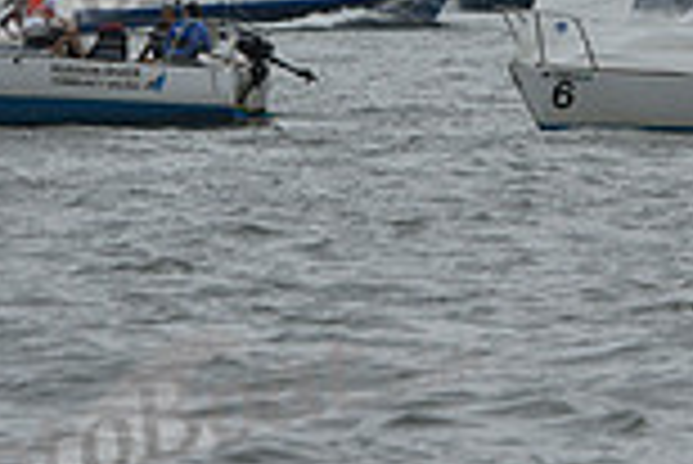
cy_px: -331
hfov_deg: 3.5
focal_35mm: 584
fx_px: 11252
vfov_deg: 2.4
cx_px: 720
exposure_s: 1/800
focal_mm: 155
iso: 400
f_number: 8
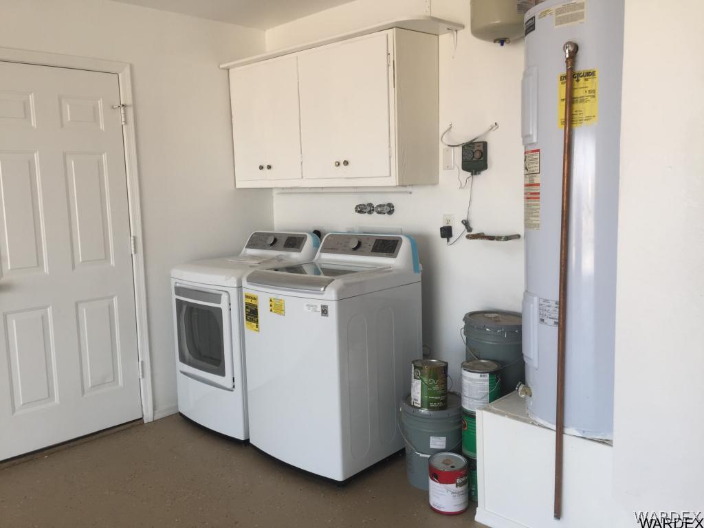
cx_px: 352
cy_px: 264
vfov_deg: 48.2
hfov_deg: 61.7
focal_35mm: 29
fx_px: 590
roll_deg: +1.9
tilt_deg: -7.0
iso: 32
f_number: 2.2
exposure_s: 1/120
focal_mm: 4.15
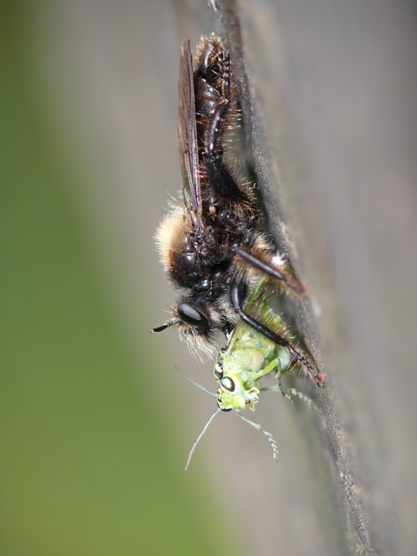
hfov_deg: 5.2
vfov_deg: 6.9
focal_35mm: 288
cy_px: 278
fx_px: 4626
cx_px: 208
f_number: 3.6
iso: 100
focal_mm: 60.8
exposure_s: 1/100
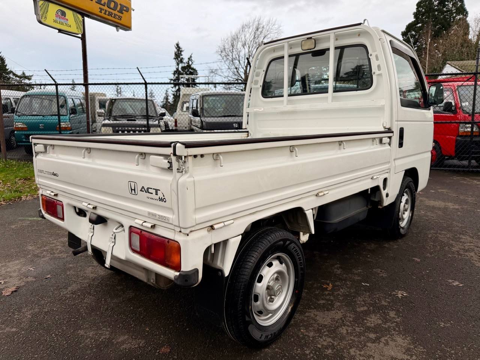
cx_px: 240
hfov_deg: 71.6
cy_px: 180
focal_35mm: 24
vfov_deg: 56.8
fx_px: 333
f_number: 1.78
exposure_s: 1/121
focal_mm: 6.76
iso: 125
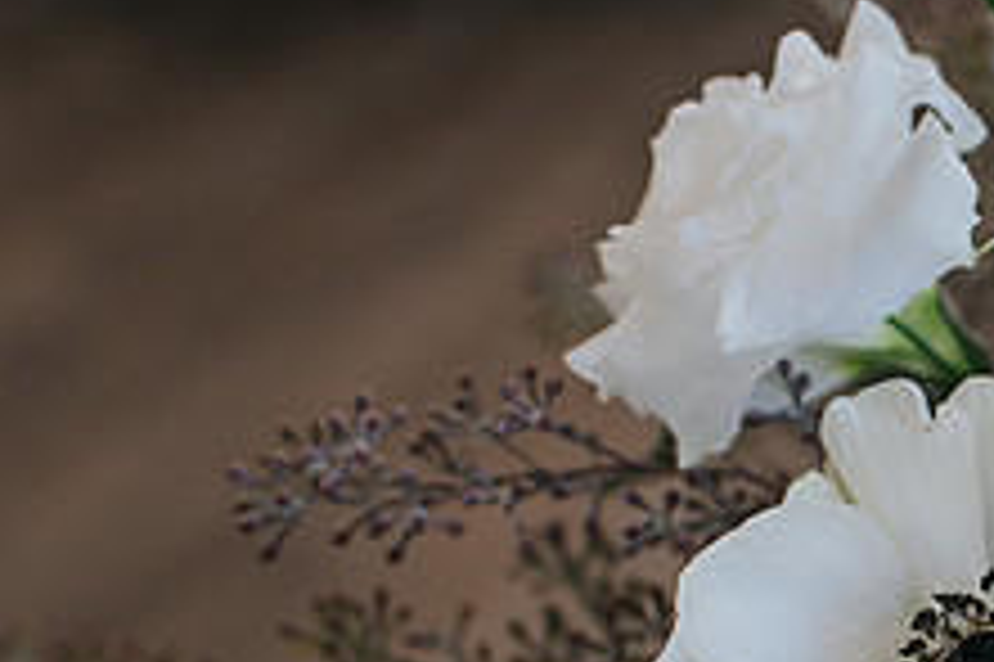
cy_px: 689
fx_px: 2538
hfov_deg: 20.6
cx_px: 1228
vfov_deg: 14.6
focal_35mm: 92
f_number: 3.5
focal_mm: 35
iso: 800
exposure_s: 1/320
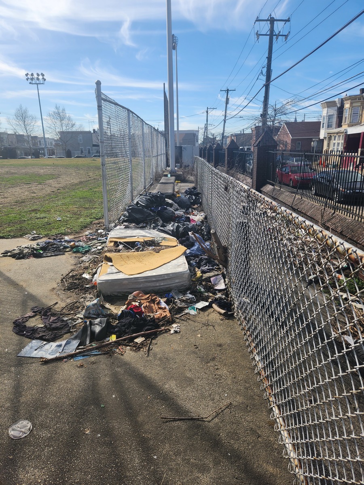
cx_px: 182
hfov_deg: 58.9
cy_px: 242
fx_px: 322
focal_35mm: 23
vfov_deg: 73.9
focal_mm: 5.4
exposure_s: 1/1372
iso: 20
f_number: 1.8
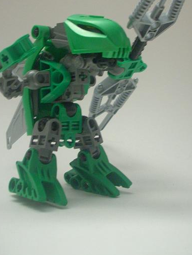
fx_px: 414
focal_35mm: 56
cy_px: 85
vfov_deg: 34.0
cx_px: 108
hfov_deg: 26.1
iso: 227
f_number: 2.8
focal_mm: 6.2
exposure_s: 1/4
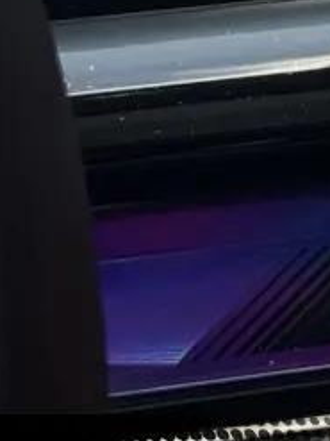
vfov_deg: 6.8
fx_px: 3562
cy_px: -461
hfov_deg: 5.1
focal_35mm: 280
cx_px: 824
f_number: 1.78
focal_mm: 6.76
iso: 64
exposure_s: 1/340
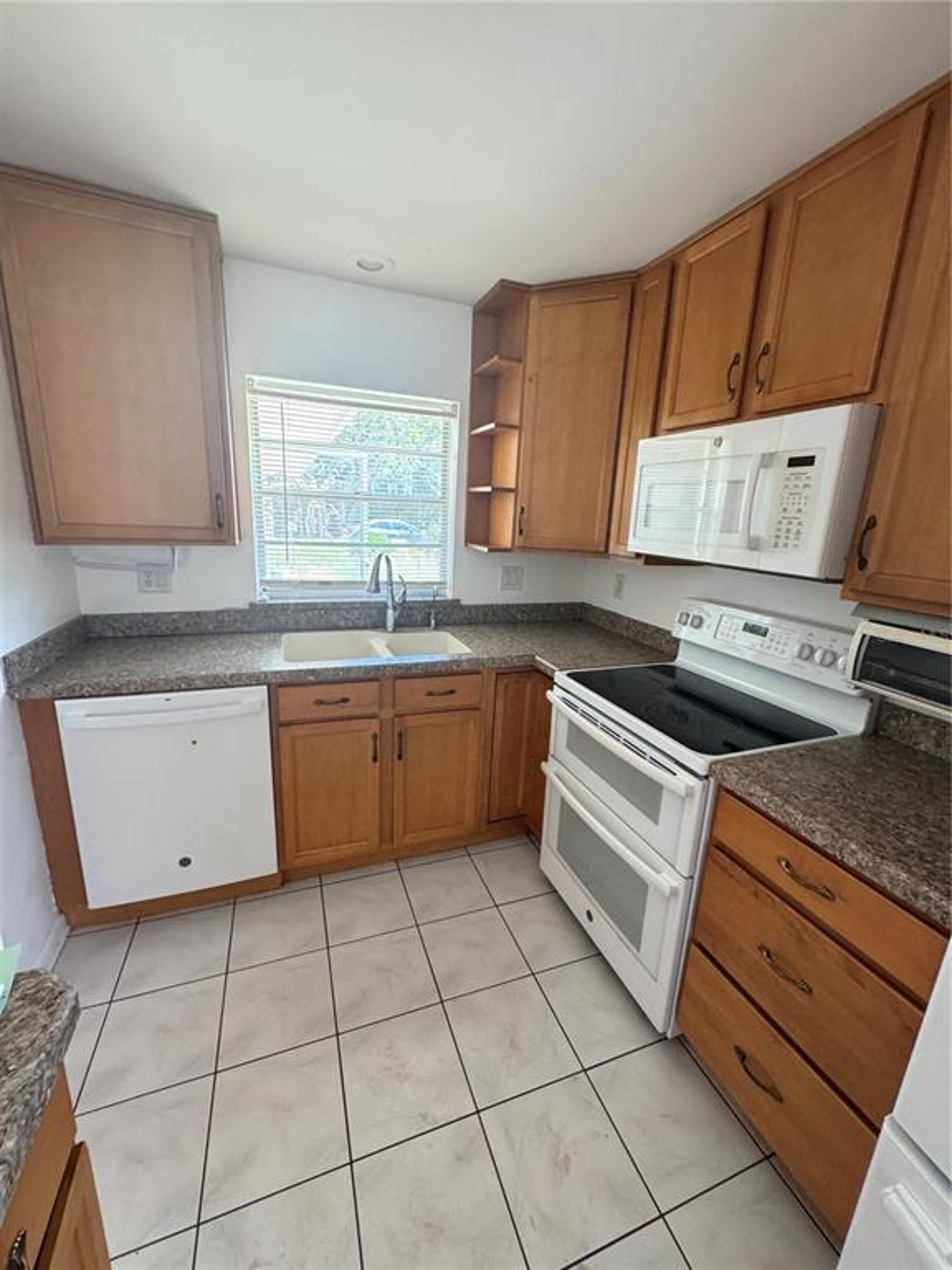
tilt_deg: -14.7
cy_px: 635
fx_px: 513
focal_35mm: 14
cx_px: 476
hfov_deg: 85.7
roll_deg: -2.9
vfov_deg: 102.1
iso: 320
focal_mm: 2.22
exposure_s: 1/94
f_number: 2.2
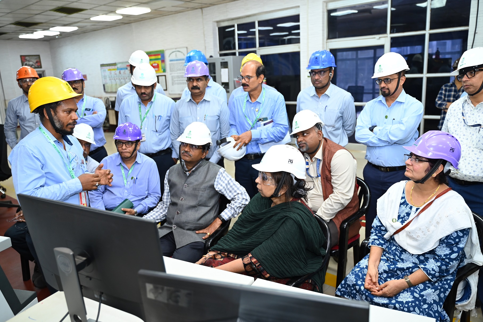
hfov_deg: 65.5
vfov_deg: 46.4
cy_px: 161
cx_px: 242
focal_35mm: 28
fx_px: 375
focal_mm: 28
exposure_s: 1/125
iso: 1000
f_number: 2.8
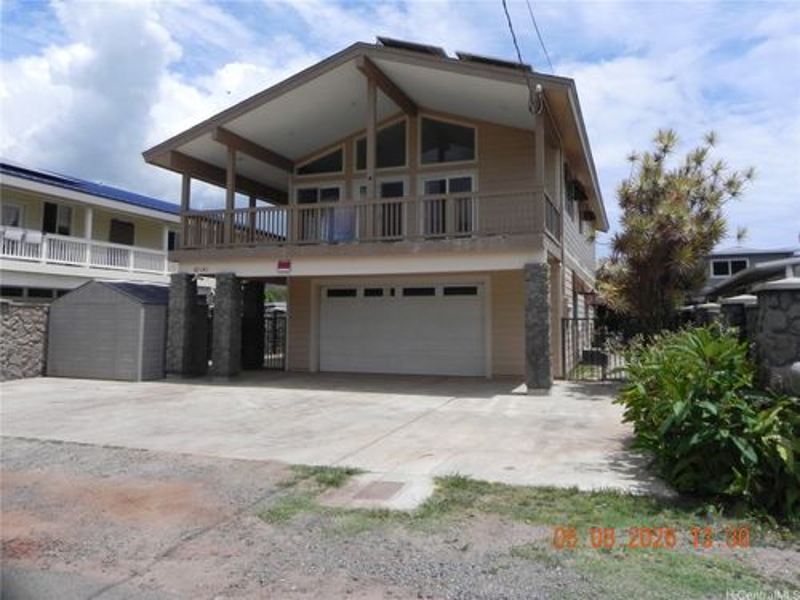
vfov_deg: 53.1
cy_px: 300
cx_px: 400
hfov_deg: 67.3
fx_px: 601
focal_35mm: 26
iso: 160
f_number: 8
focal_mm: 4.6
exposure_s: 1/510
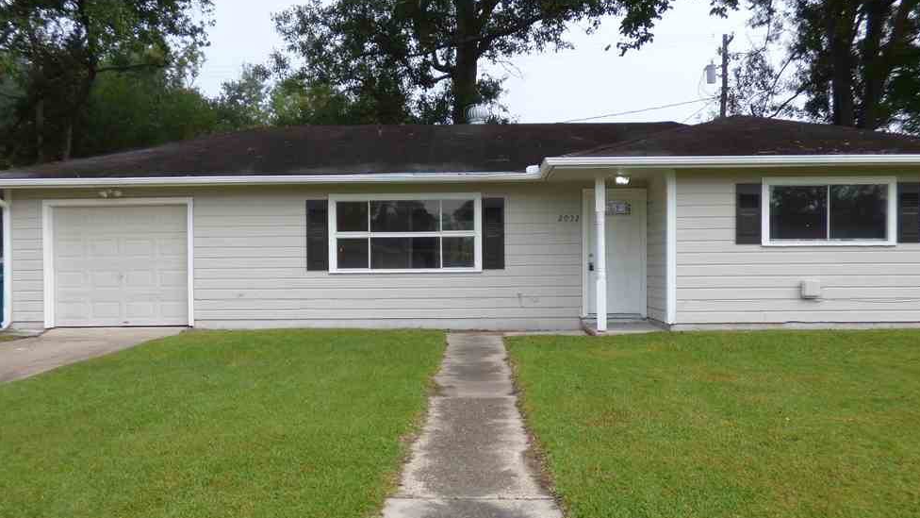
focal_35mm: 40
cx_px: 451
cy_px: 291
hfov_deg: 50.5
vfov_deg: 29.7
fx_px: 976
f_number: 3.2
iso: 100
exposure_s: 1/320
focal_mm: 4.83
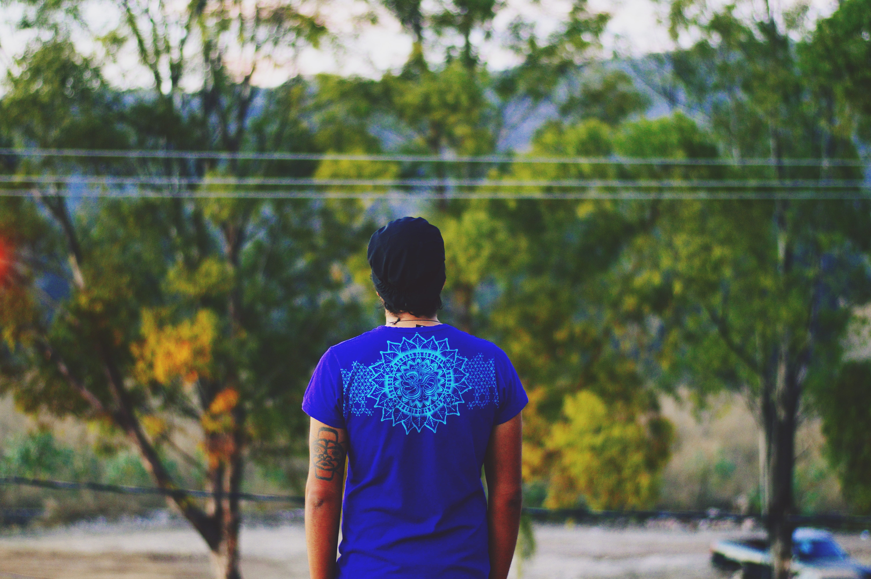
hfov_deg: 27.0
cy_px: 290
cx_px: 436
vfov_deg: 18.1
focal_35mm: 75
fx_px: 1813
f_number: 1.8
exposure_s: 1/80
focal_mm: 50
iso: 800
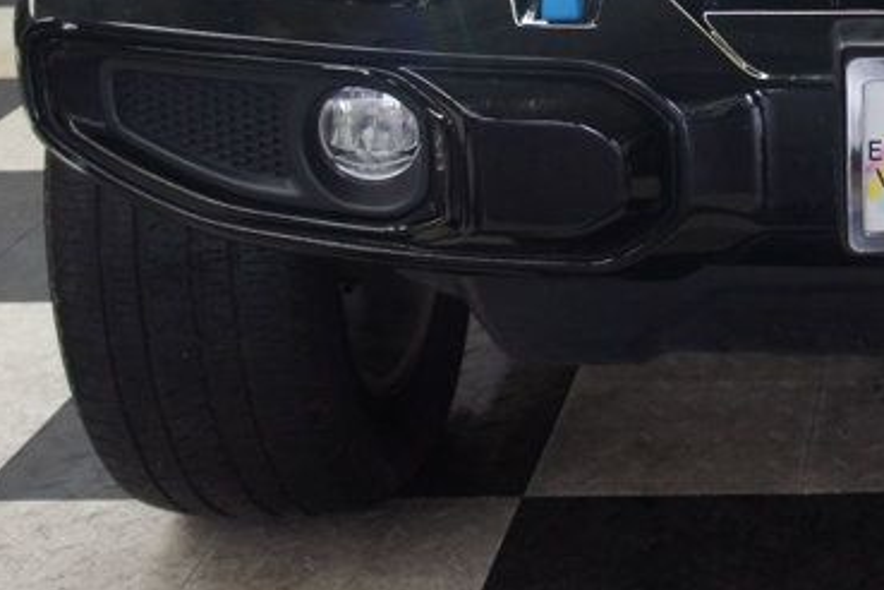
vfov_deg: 15.0
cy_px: -163
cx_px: 1023
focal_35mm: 87
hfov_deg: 21.8
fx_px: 2146
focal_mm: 21
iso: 320
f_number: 4
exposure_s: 1/40
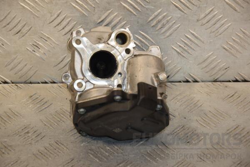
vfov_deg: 10.8
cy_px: 84
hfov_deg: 16.1
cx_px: 125
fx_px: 885
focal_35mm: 128
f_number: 5.6
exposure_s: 1/200
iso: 800
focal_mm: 85
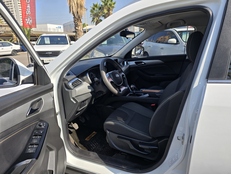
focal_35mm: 23
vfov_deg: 58.9
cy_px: 87
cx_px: 116
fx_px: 153
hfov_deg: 73.9
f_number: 1.7
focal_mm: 6.3
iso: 12
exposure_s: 1/580
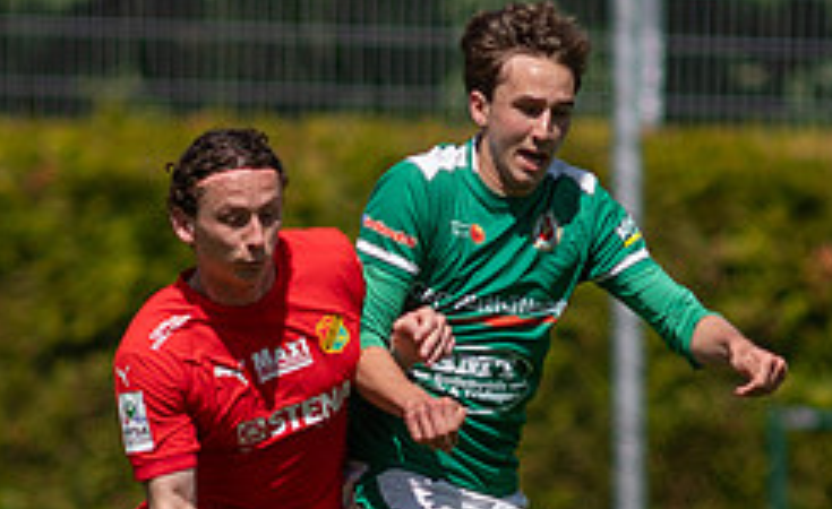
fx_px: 37020
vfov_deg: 0.8
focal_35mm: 1642
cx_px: 334
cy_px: 560
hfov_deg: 1.3
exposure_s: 1/2500
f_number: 3.2
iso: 110
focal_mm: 300
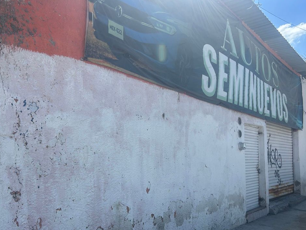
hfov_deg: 55.3
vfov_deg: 42.7
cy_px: 142
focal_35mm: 33
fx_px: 292
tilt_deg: +3.5
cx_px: 149
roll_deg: +2.5
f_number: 1.5
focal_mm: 5.7
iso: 50
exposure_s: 1/2915
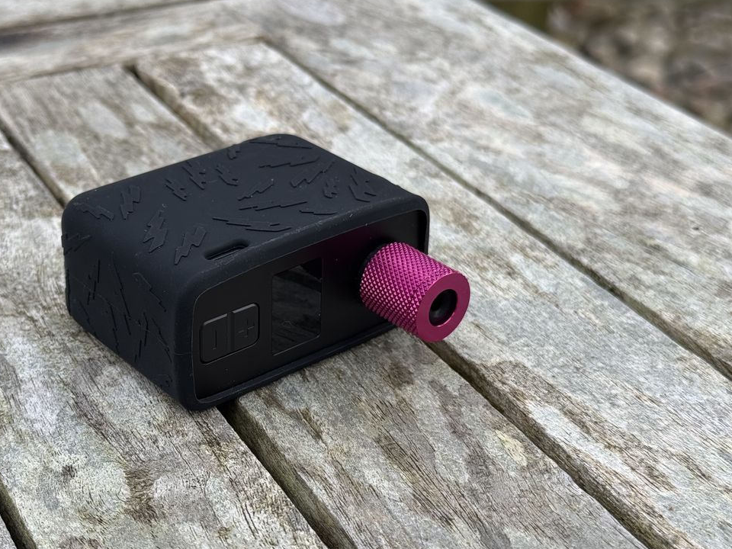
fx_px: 1353
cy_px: 295
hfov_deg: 30.1
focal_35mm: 64
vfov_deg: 22.9
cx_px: 272
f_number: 1.78
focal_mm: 6.76
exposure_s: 1/164
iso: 80
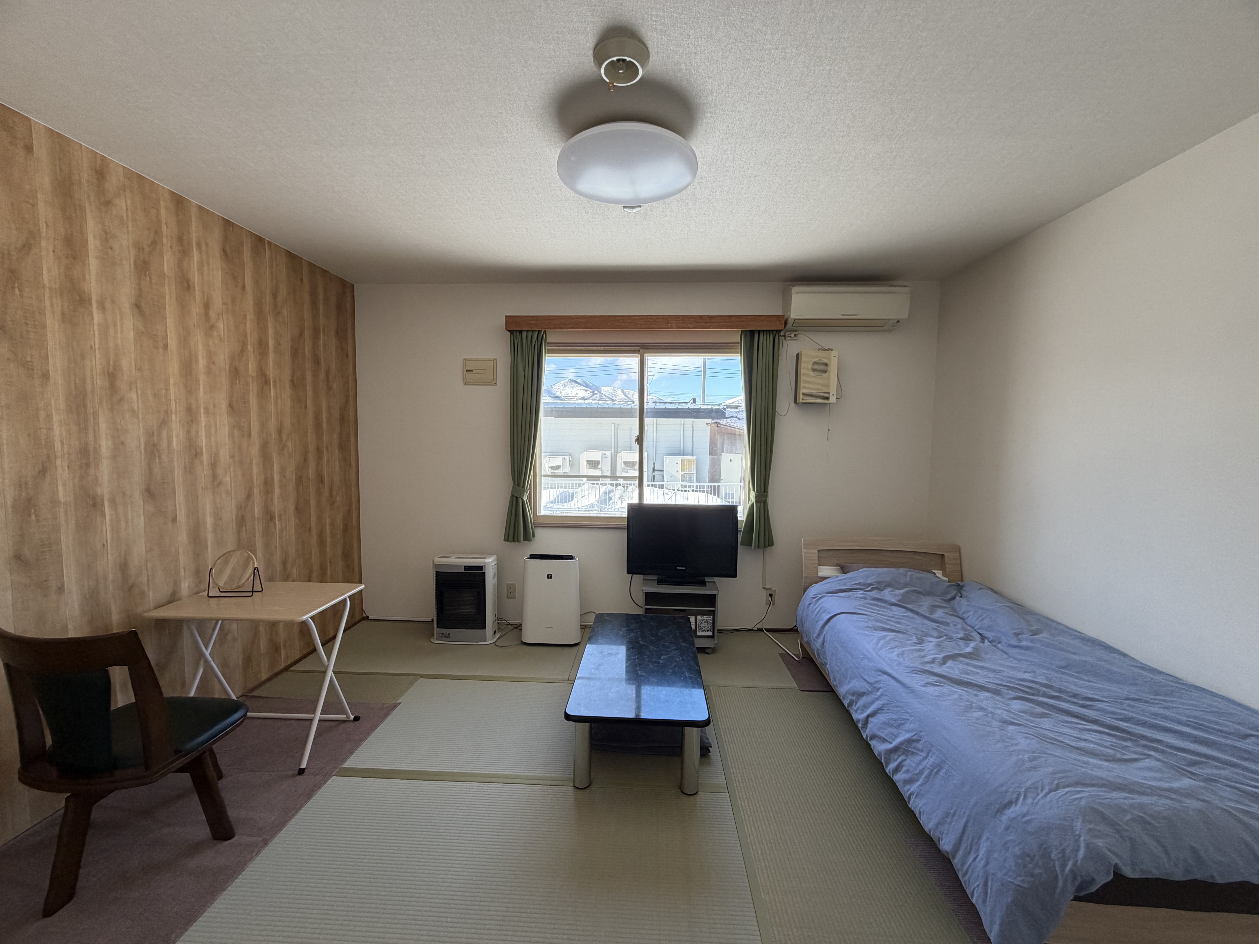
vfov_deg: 85.7
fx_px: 509
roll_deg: -0.6
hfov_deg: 102.1
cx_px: 630
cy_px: 472
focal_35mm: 14
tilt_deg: -4.2
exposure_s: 1/121
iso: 125
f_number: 2.2
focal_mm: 2.22
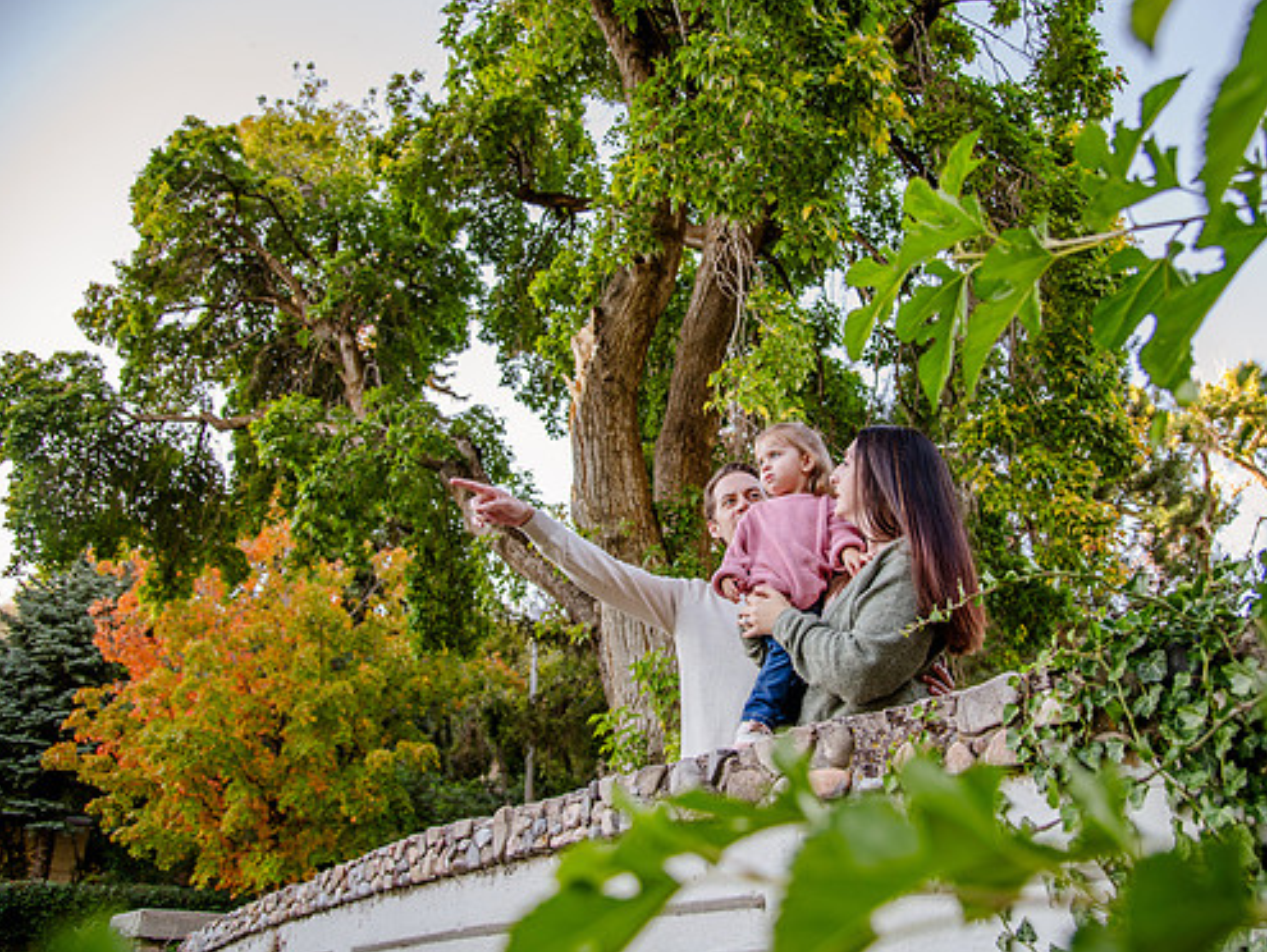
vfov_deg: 51.4
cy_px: 463
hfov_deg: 65.1
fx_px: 989
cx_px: 712
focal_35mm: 27
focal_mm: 24
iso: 320
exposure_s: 1/125
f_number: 4
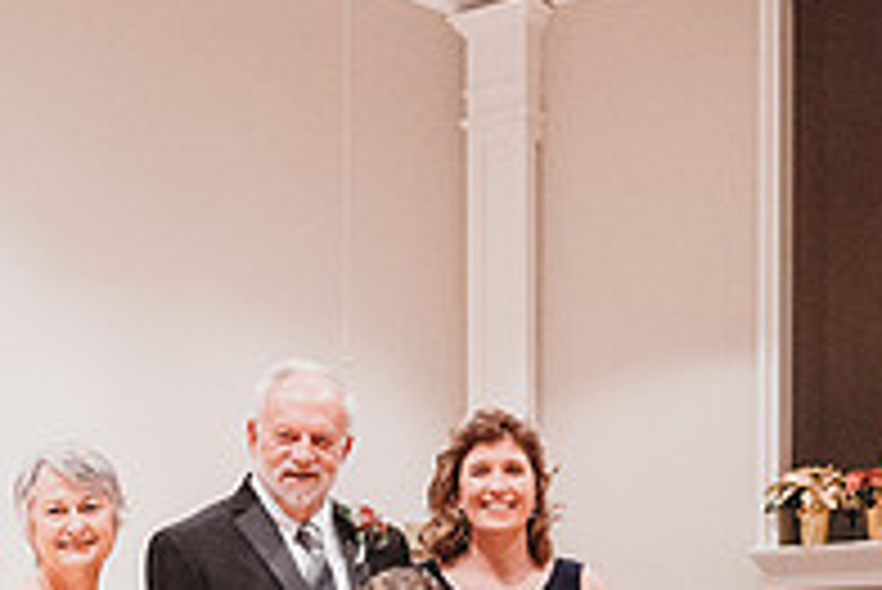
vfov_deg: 18.0
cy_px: 750
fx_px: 1741
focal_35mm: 71
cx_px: 441
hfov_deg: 28.4
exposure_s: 1/200
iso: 6400
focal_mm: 24
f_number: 4
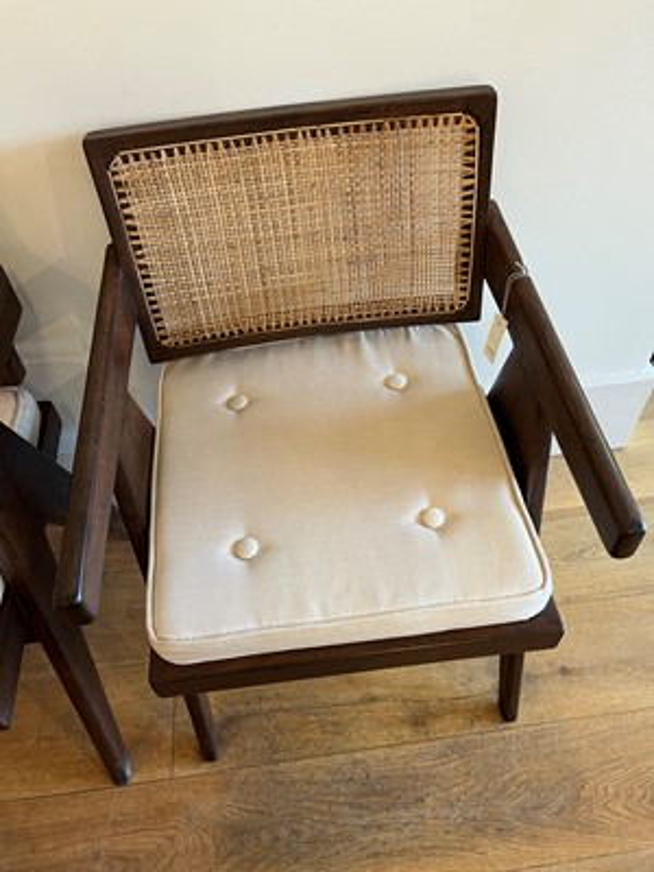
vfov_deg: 67.3
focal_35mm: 26
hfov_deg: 53.1
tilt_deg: -50.3
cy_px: 436
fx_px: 655
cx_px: 327
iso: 100
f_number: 1.6
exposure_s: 1/50
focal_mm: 5.1
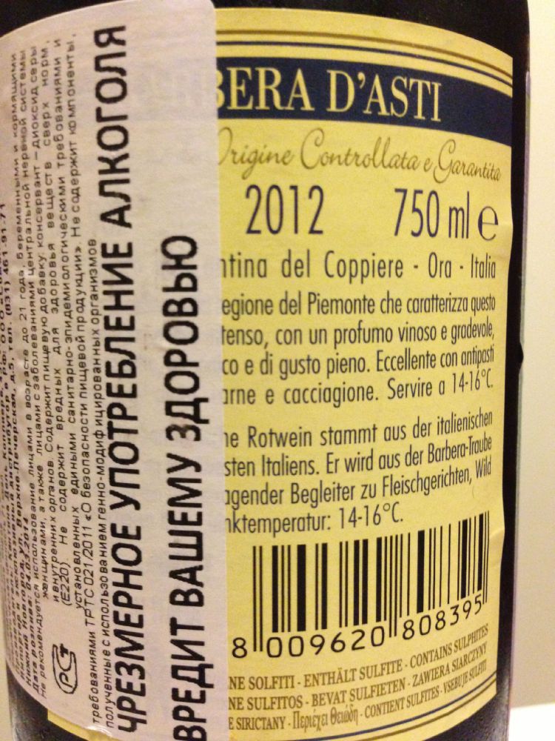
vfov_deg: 55.4
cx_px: 278
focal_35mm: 33
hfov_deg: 42.9
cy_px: 370
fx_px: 705
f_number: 2.4
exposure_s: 1/15
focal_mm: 4.13
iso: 500
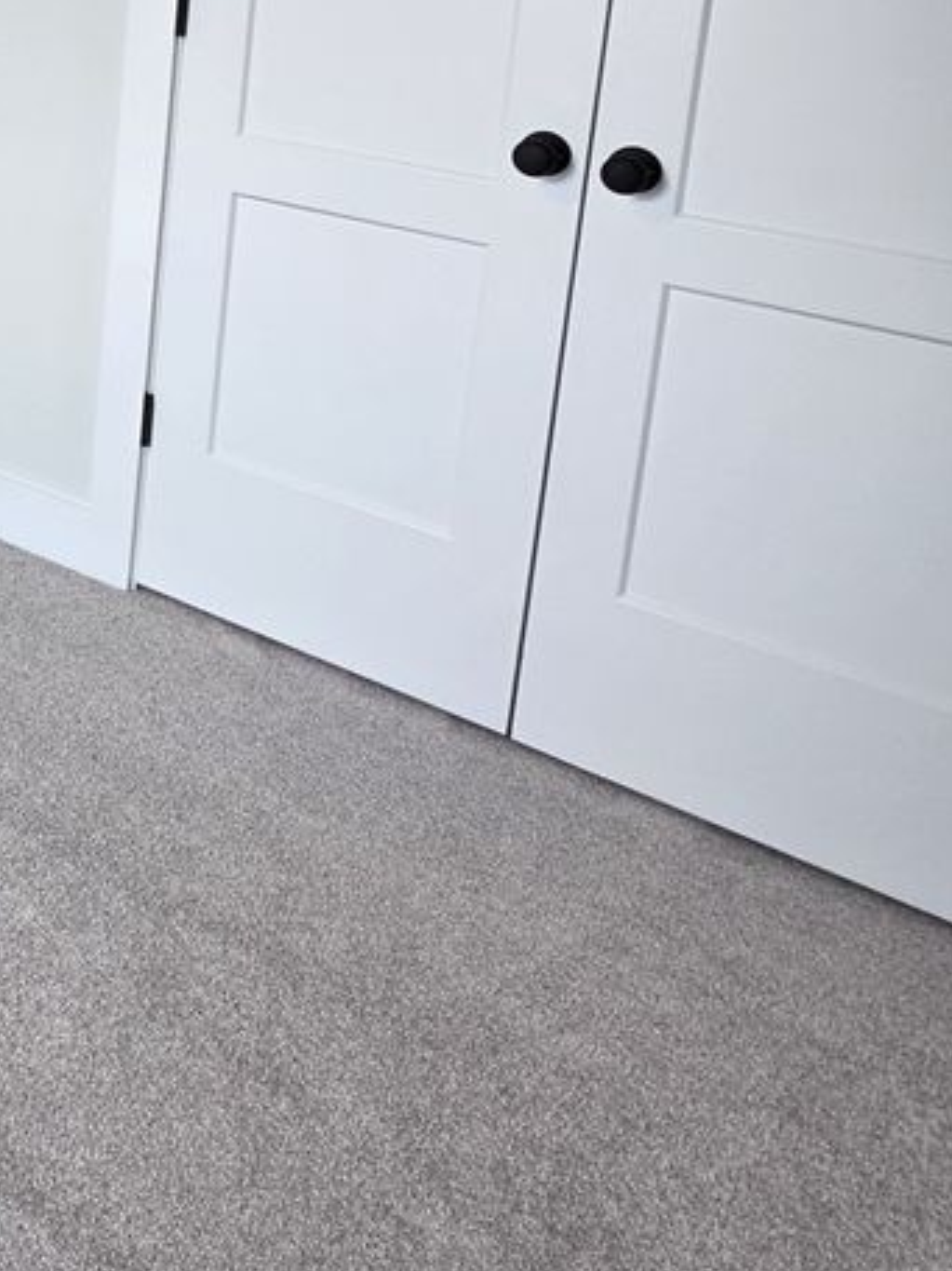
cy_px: 63
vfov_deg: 42.7
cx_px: -461
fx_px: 1431
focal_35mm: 39
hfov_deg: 26.8
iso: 100
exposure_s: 1/120
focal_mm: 2.2
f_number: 1.9
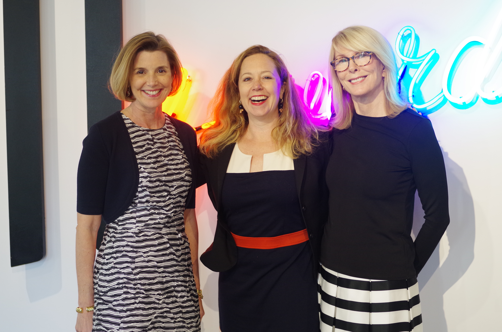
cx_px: 251
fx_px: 835
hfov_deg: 33.5
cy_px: 166
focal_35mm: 60
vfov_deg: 22.5
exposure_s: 1/100
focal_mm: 40
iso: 800
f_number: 2.8
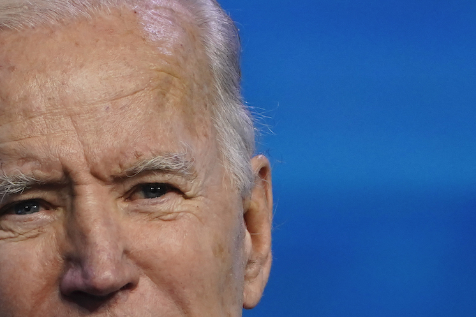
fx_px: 20423
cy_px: 476
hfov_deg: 1.3
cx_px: 100
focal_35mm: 1545
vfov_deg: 0.9
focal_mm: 400
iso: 2000
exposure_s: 1/200
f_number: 5.6
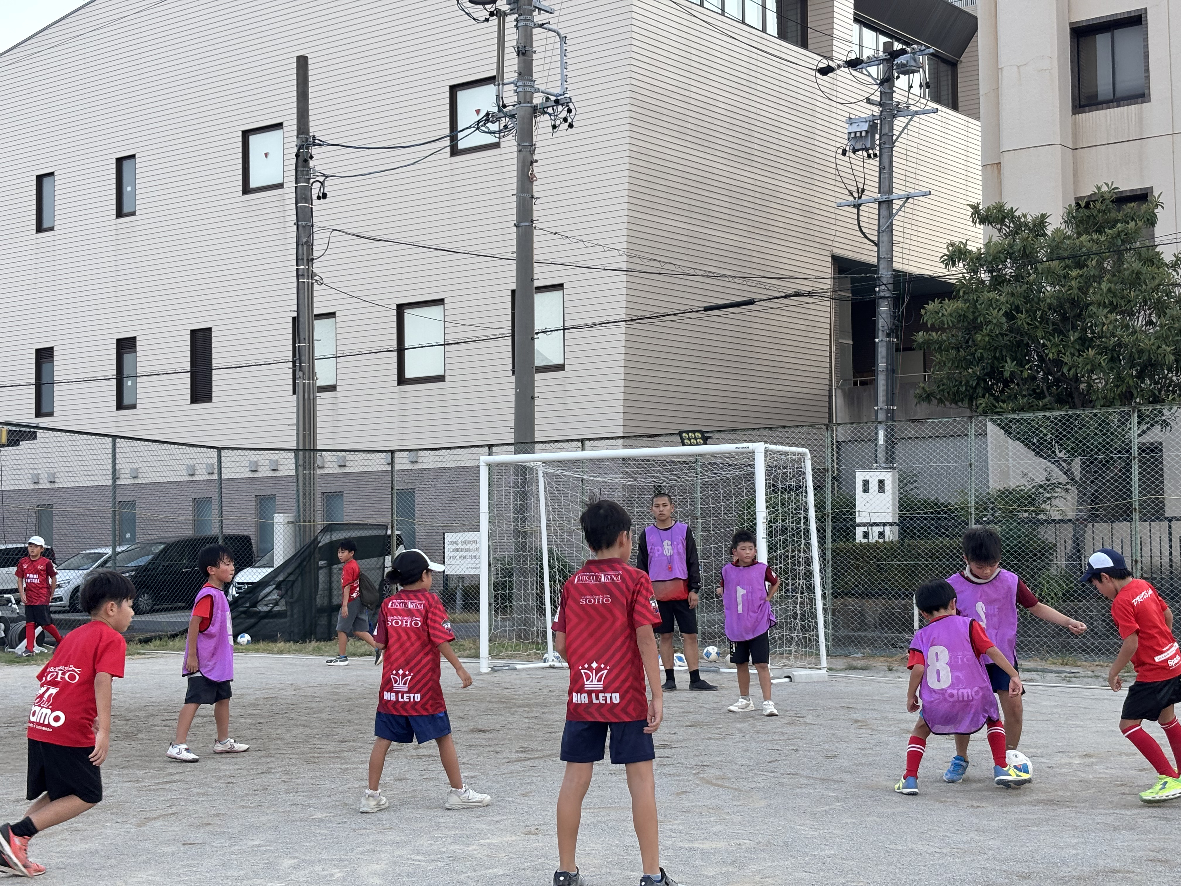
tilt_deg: +2.7
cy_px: 443
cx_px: 590
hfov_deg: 36.8
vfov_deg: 28.0
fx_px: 1774
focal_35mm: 52
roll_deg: +0.3
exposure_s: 1/458
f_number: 1.6
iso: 32
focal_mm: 5.96
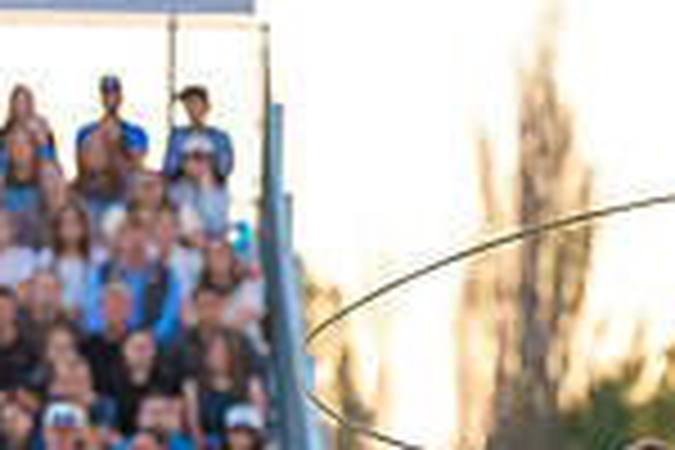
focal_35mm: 640
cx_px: 963
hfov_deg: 3.2
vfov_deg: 2.1
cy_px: 650
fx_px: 11999
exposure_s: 1/1600
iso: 6400
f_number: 4
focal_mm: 165
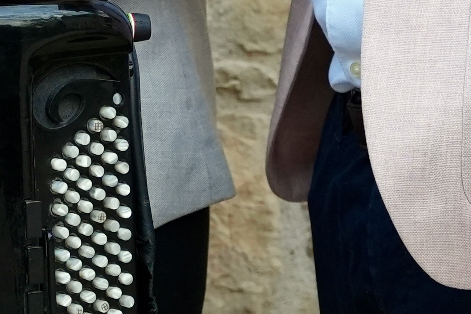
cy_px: -110
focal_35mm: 385
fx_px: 5041
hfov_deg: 5.3
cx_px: -203
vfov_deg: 3.6
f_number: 4
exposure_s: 1/160
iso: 1250
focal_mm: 59.2
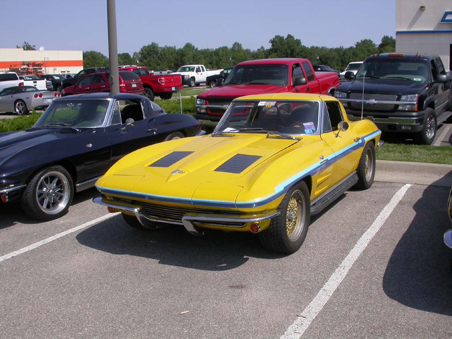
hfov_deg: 49.0
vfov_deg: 37.7
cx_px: 226
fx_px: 496
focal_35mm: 38
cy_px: 170
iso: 100
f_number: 7.5
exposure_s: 1/413
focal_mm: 7.85
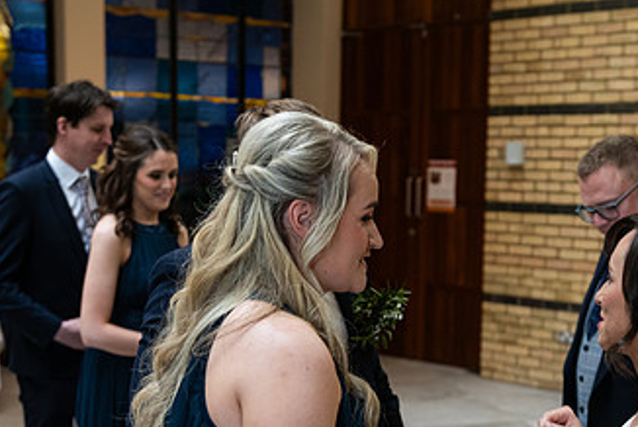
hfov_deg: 31.4
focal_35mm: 64
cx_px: 354
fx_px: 1135
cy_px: 336
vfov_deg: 21.1
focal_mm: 36
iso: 800
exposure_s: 1/160
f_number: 3.5
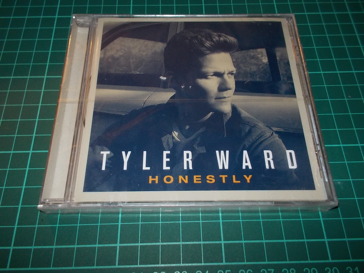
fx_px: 305
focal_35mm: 29
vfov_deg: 48.2
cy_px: 136
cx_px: 182
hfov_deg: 61.7
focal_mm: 4.1
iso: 200
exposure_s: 1/30
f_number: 3.3
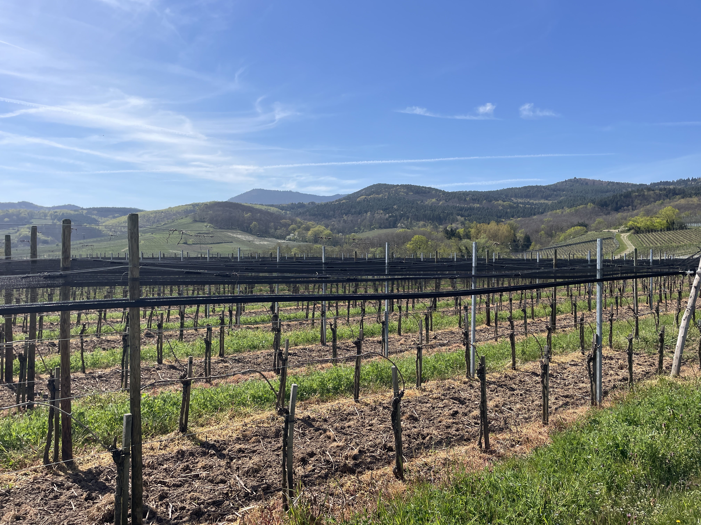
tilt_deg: +0.1
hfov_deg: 67.3
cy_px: 262
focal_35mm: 26
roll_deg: +0.1
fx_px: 527
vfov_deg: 53.1
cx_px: 350
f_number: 1.6
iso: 32
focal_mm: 4.2
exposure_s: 1/4292
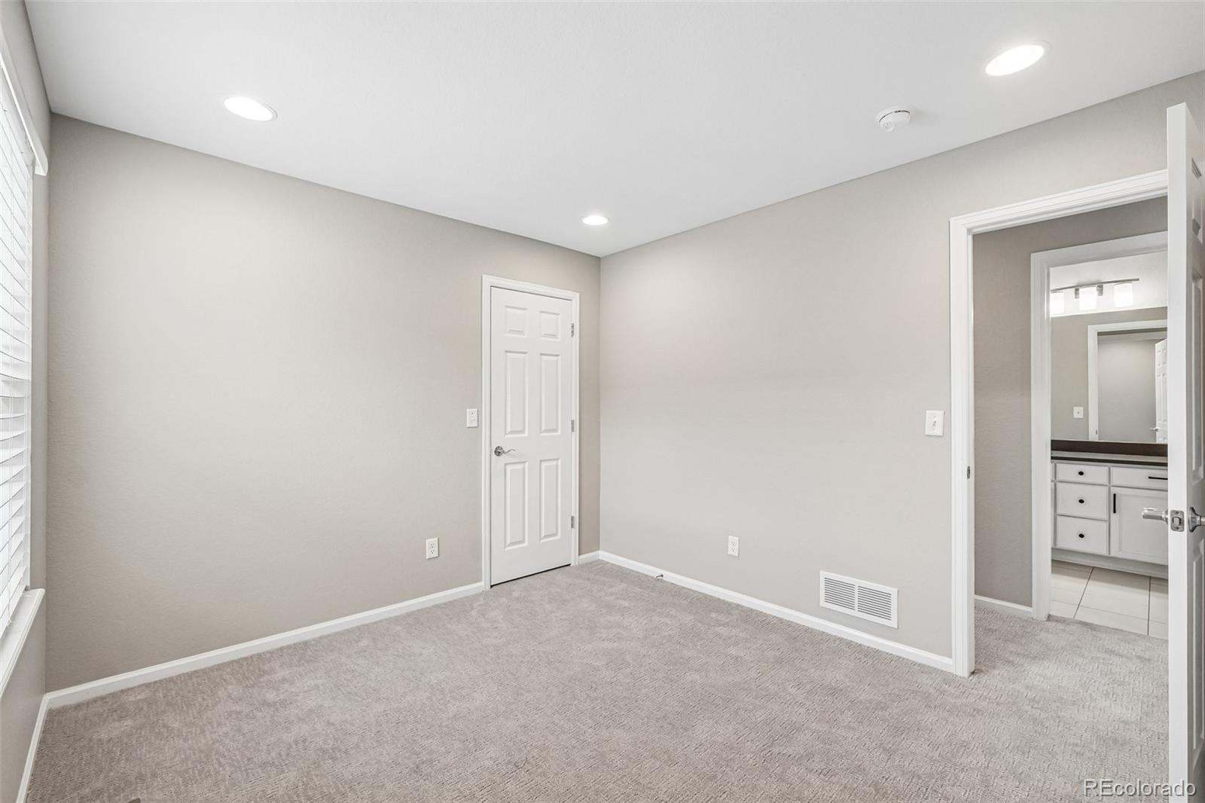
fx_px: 502
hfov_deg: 100.4
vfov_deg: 77.3
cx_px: 602
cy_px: 402
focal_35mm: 15
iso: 800
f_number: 8
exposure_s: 1/30
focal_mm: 10
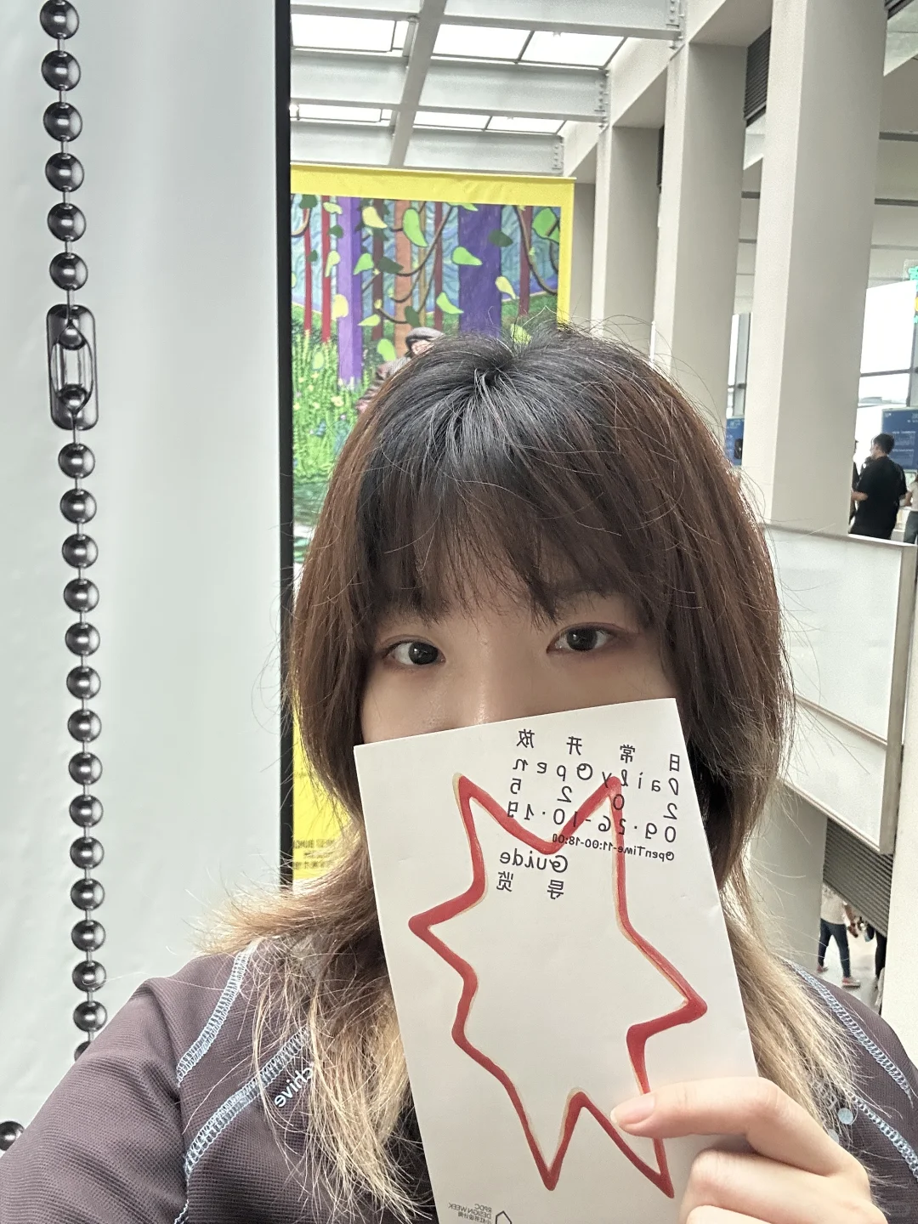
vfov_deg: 60.0
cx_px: 459
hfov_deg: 46.8
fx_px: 1061
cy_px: 612
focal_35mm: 30
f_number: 1.9
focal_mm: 2.69
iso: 160
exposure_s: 1/60
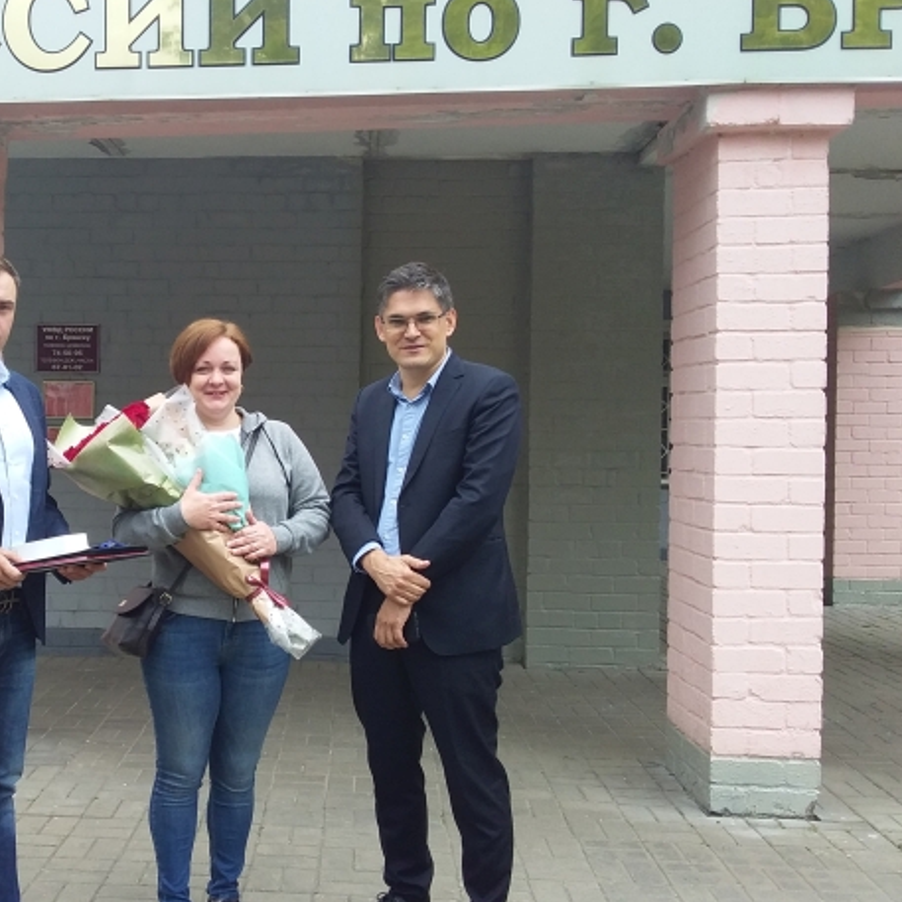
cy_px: 469
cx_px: 229
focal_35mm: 42
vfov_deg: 40.0
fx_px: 1238
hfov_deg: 39.0
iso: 40
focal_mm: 3.3
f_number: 2.2
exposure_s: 1/224
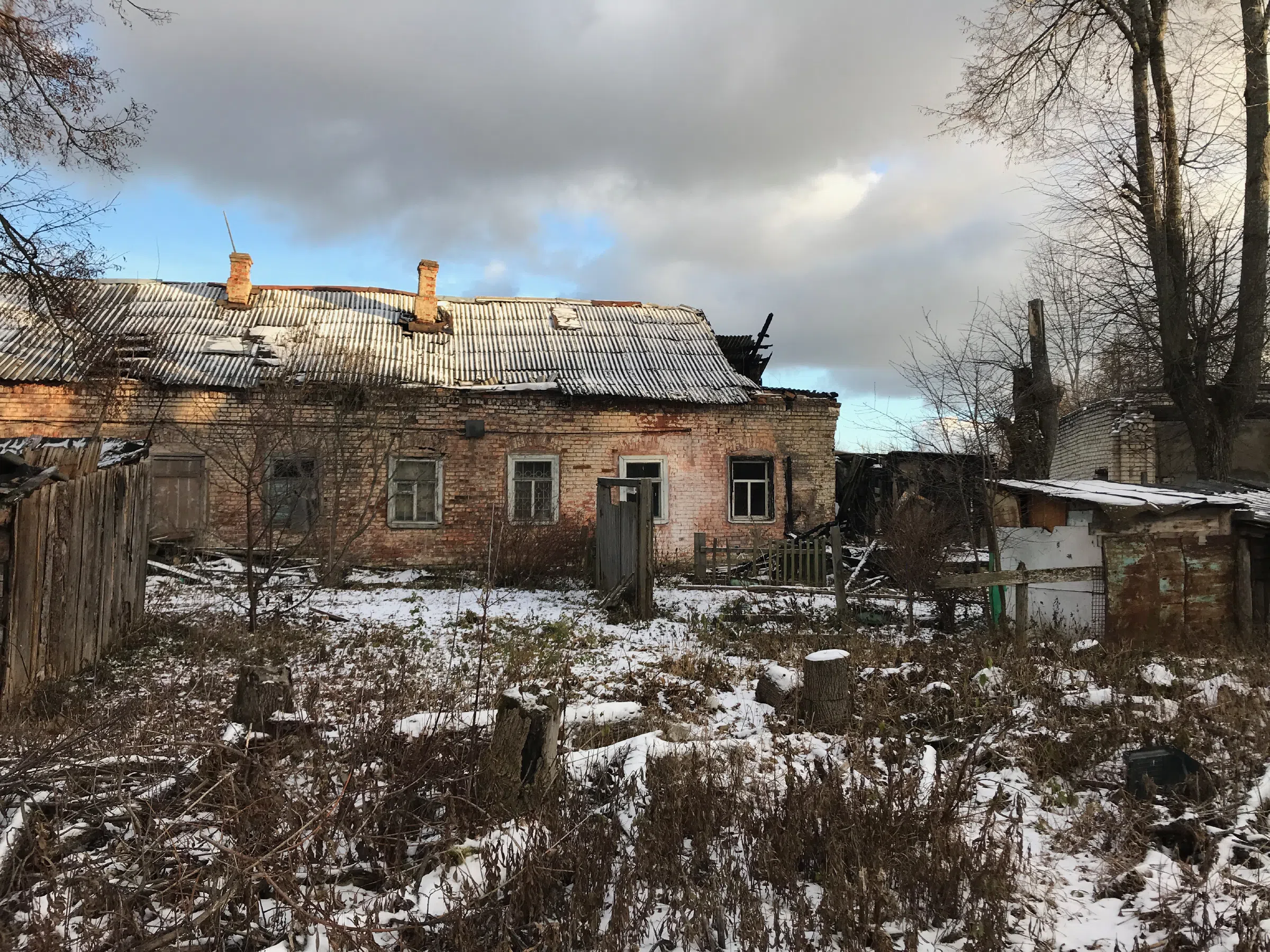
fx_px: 1027
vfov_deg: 49.7
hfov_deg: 63.4
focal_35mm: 28
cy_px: 476
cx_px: 635
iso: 20
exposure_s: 1/535
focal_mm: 3.99
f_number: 1.8
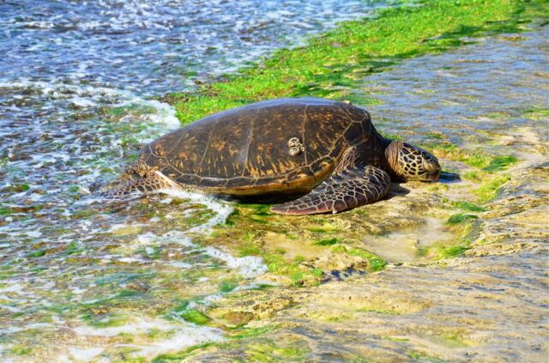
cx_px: 274
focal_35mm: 112
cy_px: 182
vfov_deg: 12.1
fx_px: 1711
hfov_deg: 18.2
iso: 400
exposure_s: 1/800
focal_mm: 75
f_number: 8
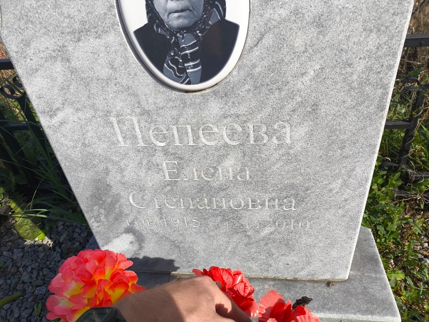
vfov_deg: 54.9
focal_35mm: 25
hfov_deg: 69.4
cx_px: 214
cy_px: 161
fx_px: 310
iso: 50
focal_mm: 4.71
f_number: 1.7
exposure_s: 1/998
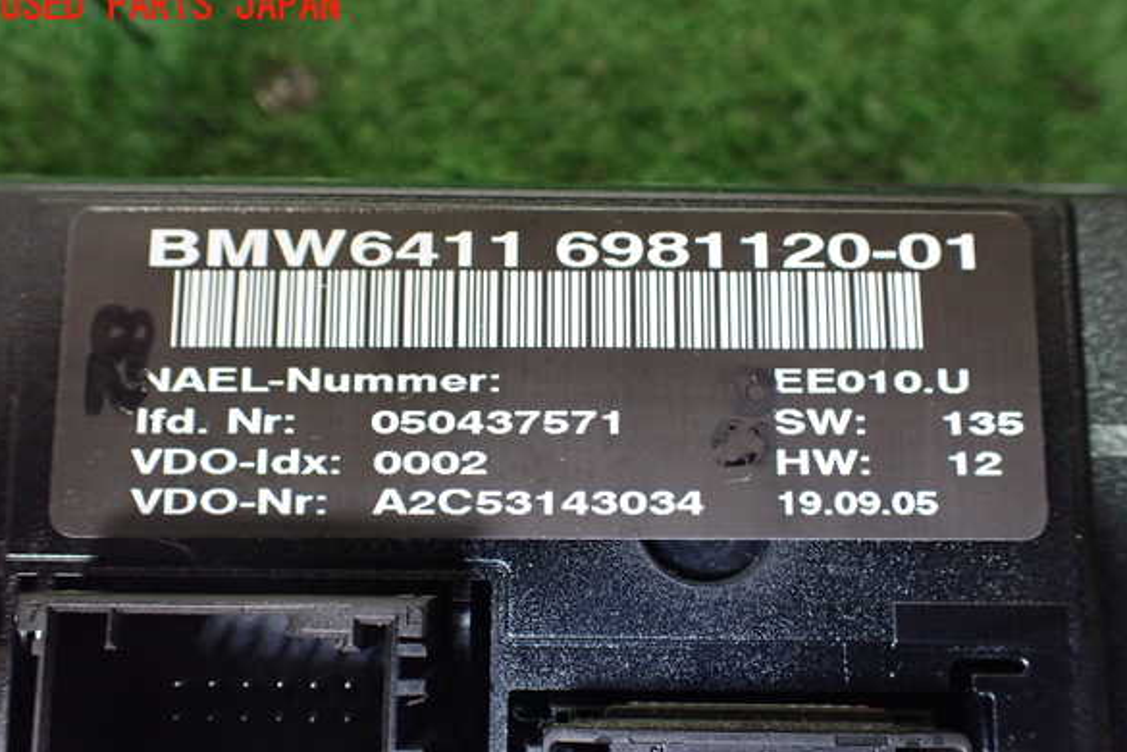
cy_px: 416
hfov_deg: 58.7
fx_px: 1002
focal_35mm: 32
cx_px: 568
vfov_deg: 41.1
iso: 640
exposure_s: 1/125
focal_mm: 5.4
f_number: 2.3
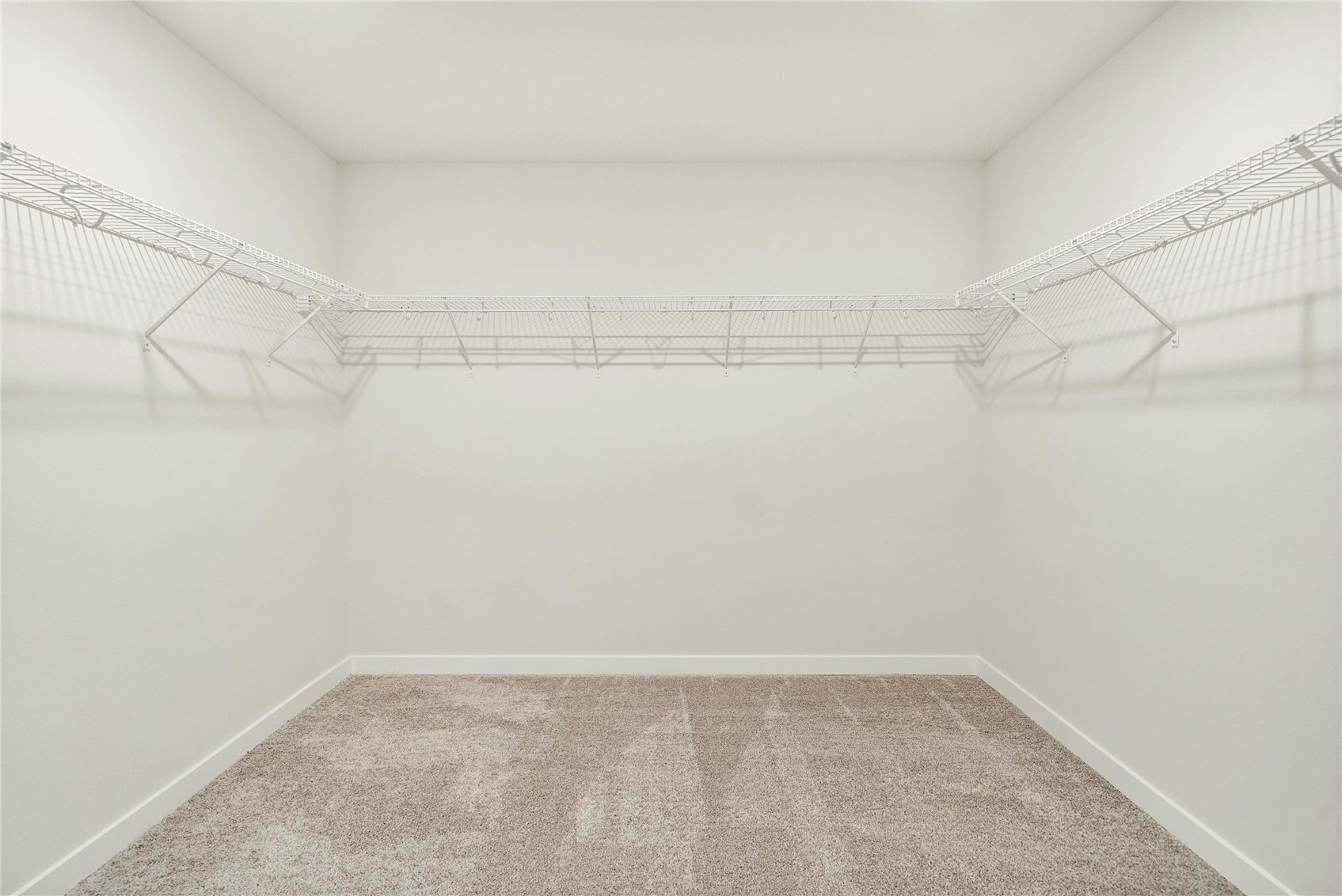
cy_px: 448
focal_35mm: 15
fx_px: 559
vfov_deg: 77.4
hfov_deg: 100.4
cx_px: 671
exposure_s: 1/60
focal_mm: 15
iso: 320
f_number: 6.3
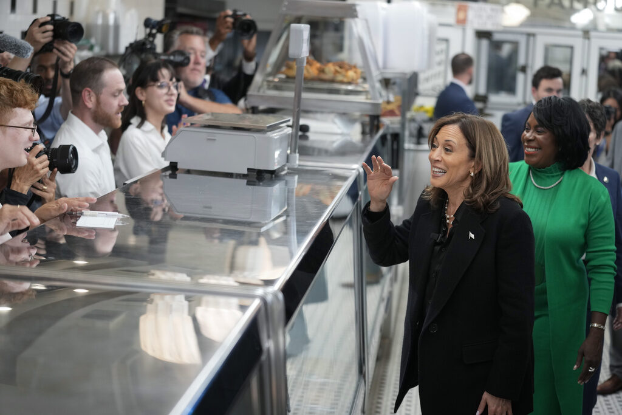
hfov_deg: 28.8
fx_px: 1210
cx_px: 311
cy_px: 208
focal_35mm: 70
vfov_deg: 19.5
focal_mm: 70
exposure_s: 1/400
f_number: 2.8
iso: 1000
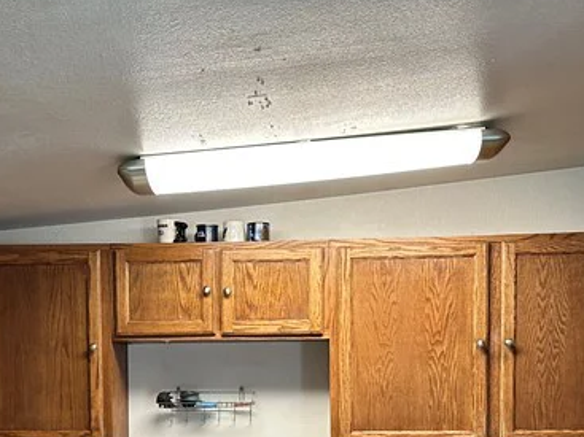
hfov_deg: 29.0
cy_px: 453
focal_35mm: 67
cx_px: 261
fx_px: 1130
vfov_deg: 21.1
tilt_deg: +0.9
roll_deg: +0.6
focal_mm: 6.86
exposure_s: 1/60
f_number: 1.78
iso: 125
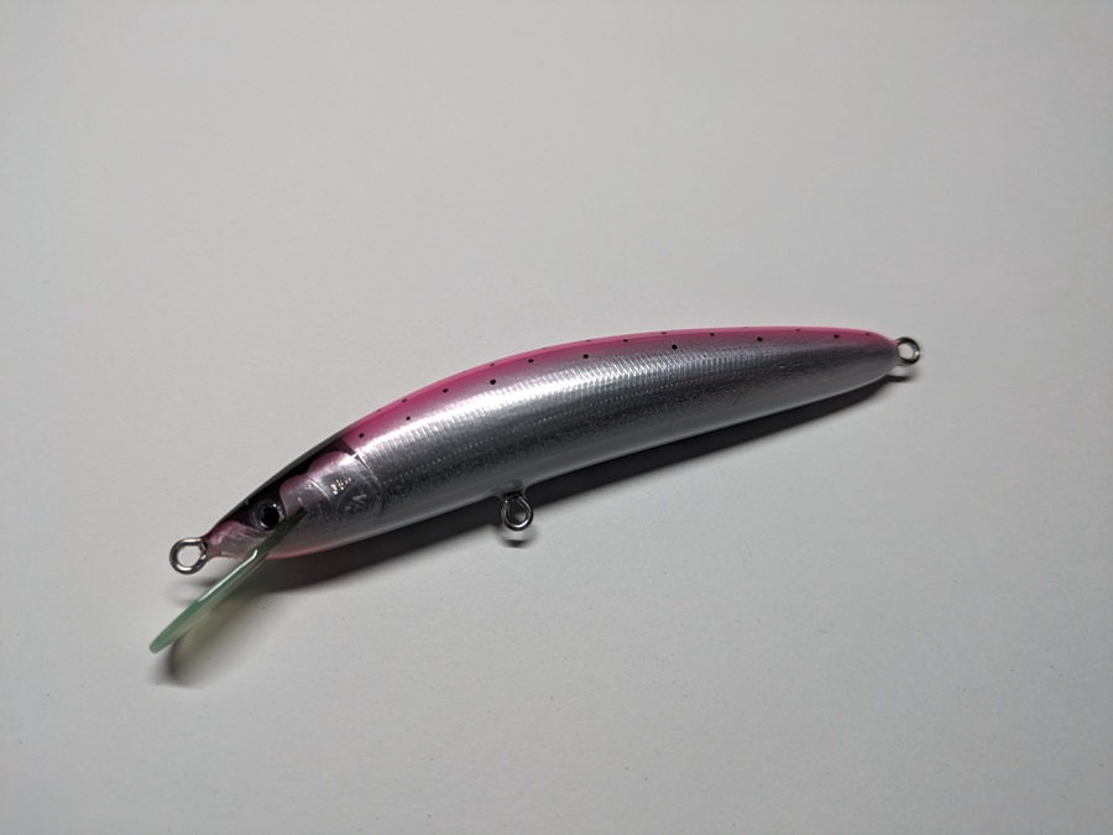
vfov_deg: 54.9
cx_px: 556
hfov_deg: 69.4
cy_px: 418
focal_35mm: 25
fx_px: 804
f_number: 1.89
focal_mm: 5.43
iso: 67
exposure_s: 1/120
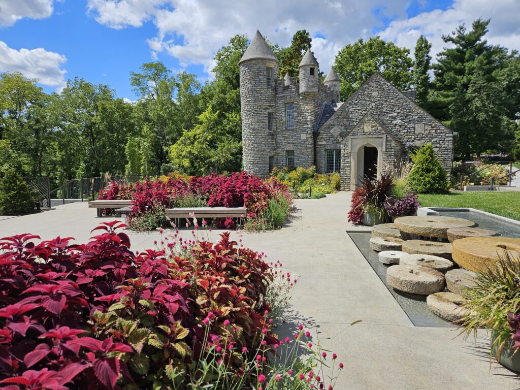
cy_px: 195
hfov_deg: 73.9
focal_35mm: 23
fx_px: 346
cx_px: 260
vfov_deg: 58.9
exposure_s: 1/2082
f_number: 1.8
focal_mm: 5.4
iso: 25
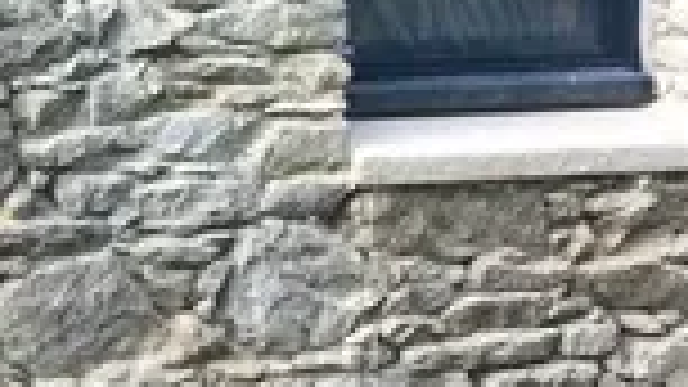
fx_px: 1860
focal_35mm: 102
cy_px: -112
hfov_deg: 19.9
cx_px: -92
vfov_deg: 11.6
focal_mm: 4.15
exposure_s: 1/50
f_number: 2.2
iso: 25
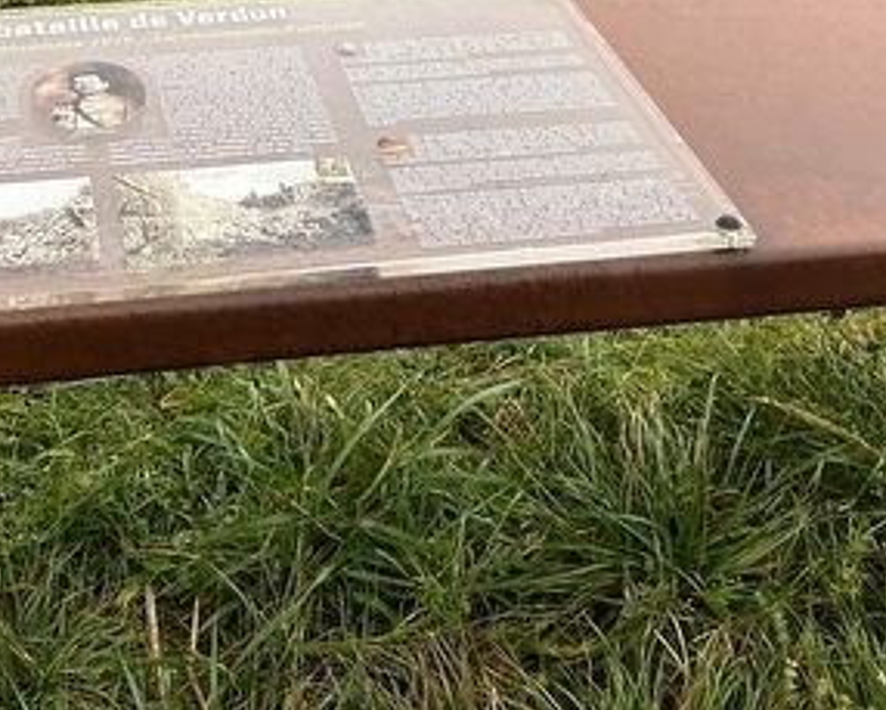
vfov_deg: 19.8
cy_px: -214
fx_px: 1862
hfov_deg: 26.5
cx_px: 248
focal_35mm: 71
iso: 50
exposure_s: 1/357
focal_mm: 5.7
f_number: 1.5
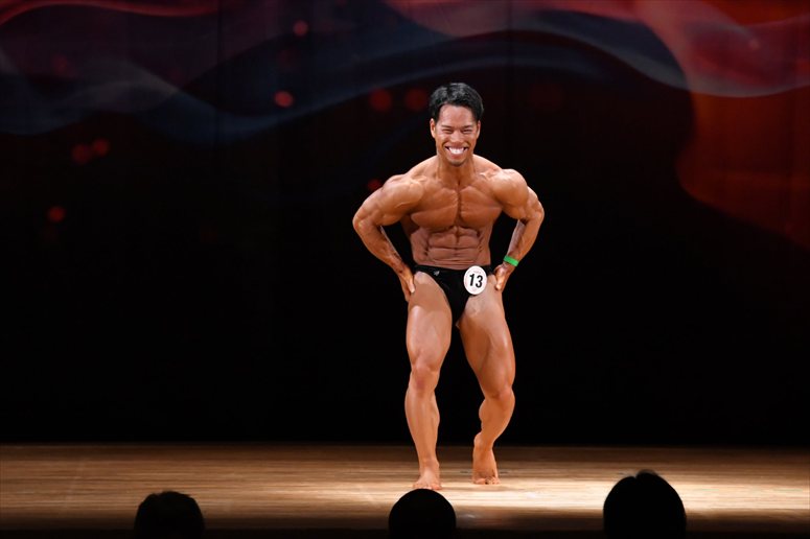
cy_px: 270
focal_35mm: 255
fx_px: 5735
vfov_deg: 5.4
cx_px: 405
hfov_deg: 8.1
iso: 4000
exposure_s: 1/400
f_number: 5.6
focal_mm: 170
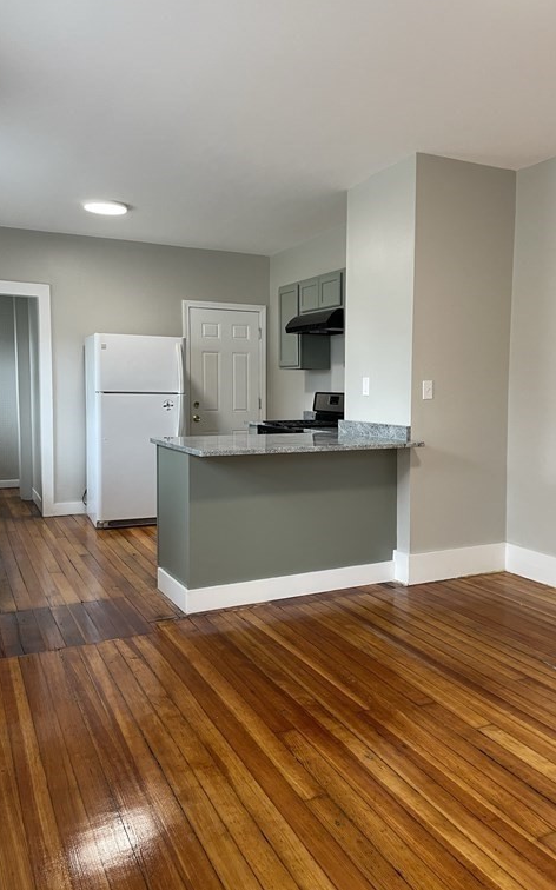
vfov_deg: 66.5
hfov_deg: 44.4
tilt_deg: -4.2
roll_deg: -0.9
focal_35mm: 28
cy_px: 446
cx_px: 312
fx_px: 679
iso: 80
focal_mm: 4.2
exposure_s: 1/60
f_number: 1.6
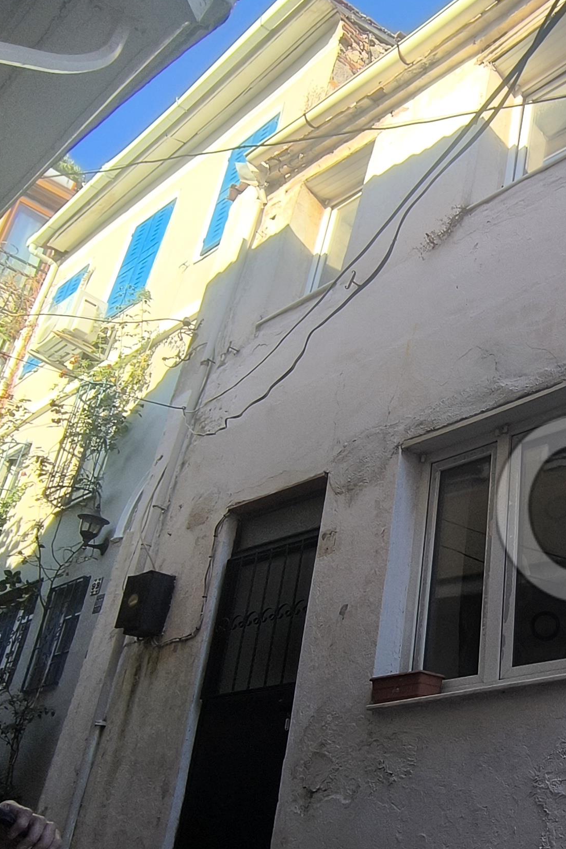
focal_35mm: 33
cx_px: 622
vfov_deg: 56.5
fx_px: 778
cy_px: 534
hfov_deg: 34.5
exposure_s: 1/688
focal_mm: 1.65
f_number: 2.2
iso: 50
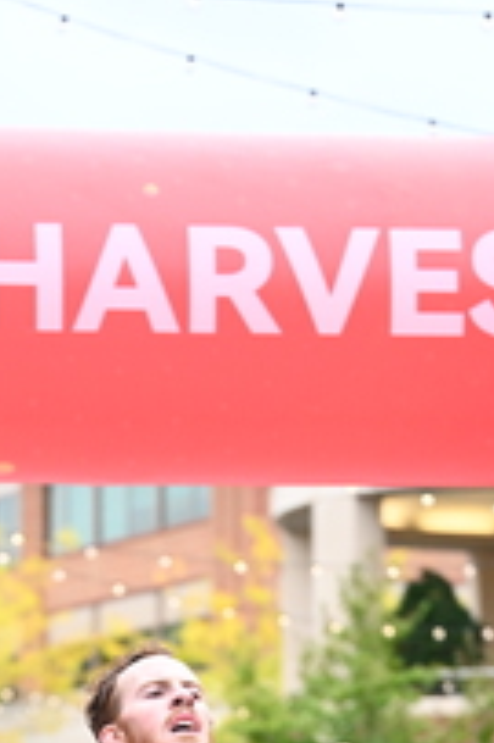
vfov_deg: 10.6
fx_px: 3917
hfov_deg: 7.2
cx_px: 104
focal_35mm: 190
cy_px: 977
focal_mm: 70
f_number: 2.8
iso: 1600
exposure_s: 1/800
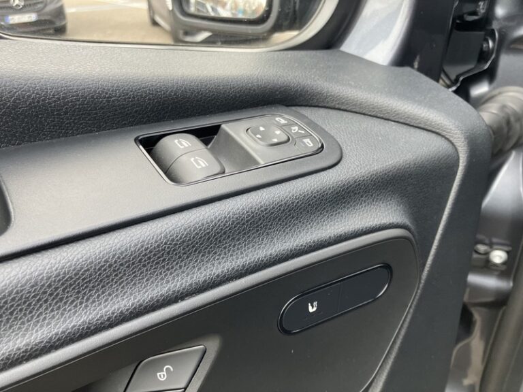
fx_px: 423
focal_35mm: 28
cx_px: 262
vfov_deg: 49.7
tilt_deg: -28.8
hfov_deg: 63.4
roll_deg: +0.2
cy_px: 196
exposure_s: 1/121
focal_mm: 3.99
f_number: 1.8
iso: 50
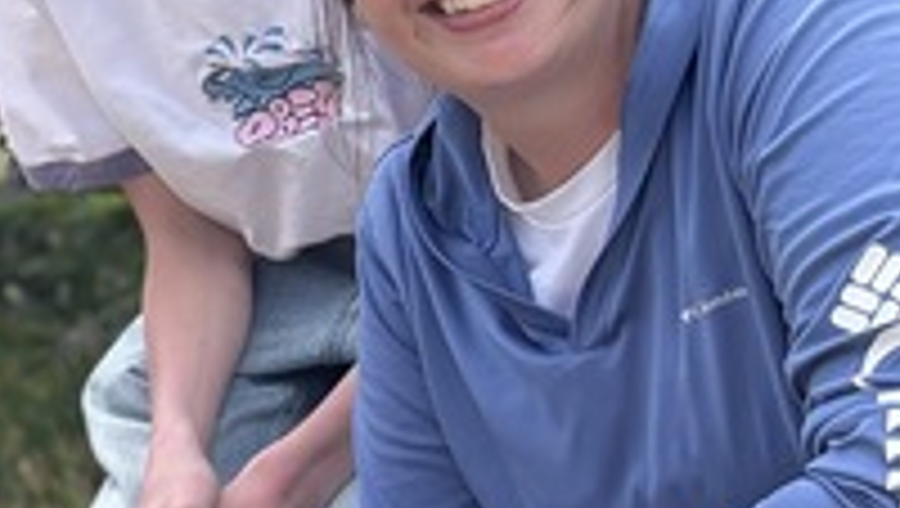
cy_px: 850
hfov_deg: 13.4
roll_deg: +1.7
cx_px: -702
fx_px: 3464
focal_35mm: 145
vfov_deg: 8.2
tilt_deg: -7.2
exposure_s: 1/1205
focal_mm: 5.96
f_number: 1.6
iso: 50
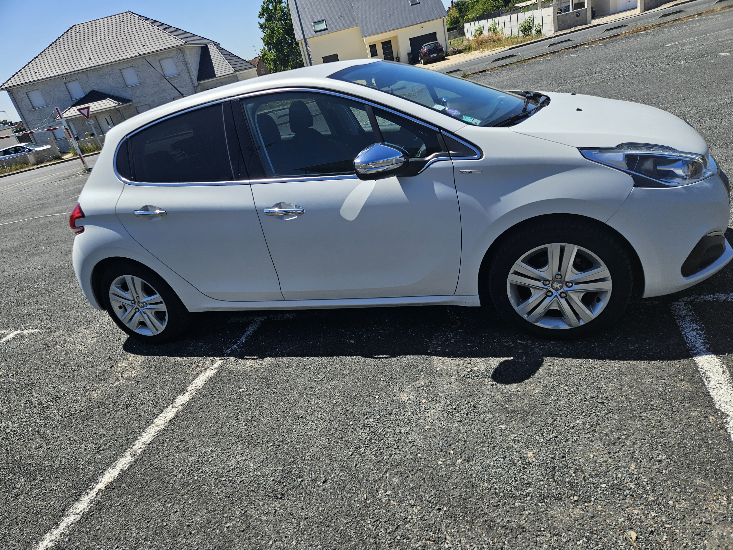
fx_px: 487
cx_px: 366
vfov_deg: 58.9
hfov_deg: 73.9
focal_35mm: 23
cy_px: 275
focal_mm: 5.4
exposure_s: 1/1399
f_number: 1.8
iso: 25
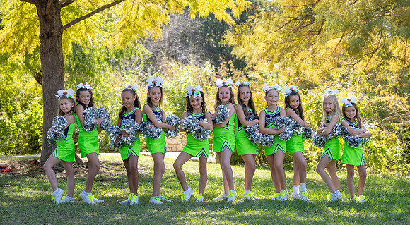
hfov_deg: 26.3
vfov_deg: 14.6
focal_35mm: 81
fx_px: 878
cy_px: 136
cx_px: 204
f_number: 4
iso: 160
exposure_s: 1/320
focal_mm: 70
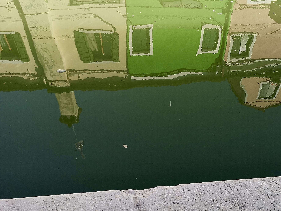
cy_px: 83
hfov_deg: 52.0
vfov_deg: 40.5
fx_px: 284
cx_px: 178
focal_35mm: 35
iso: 50
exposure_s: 1/935
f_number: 1.8
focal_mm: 5.58
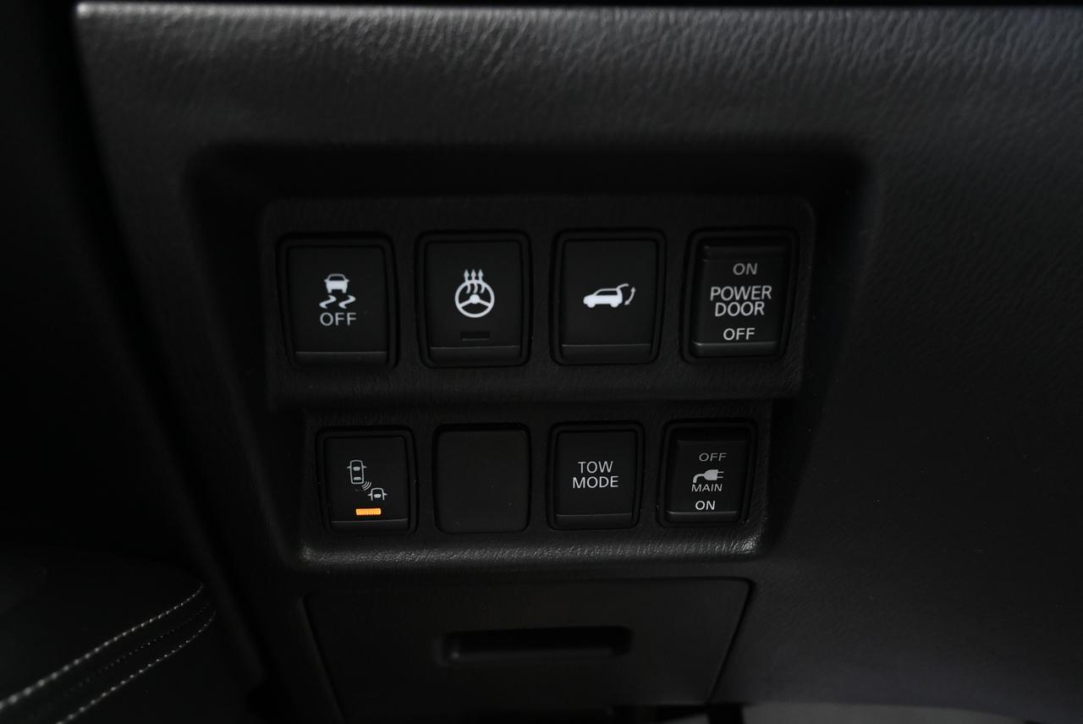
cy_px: 362
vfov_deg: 36.9
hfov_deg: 53.1
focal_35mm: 36
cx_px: 542
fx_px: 1084
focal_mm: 24
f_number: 6.3
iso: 2500
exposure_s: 1/160
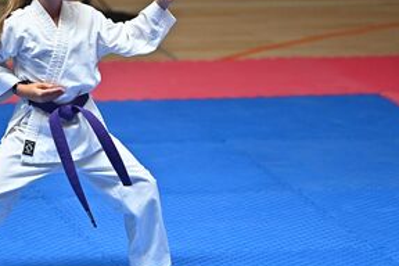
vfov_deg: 4.4
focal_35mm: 312
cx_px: 125
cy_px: 115
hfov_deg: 6.6
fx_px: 3458
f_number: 2.8
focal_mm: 200
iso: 2000
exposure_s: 1/5000
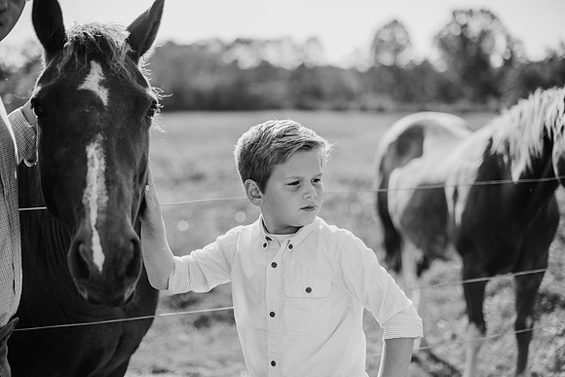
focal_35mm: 50
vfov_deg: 27.0
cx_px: 282
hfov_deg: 39.6
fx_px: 785
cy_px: 188
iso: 200
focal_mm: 50
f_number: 2
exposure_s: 1/2500
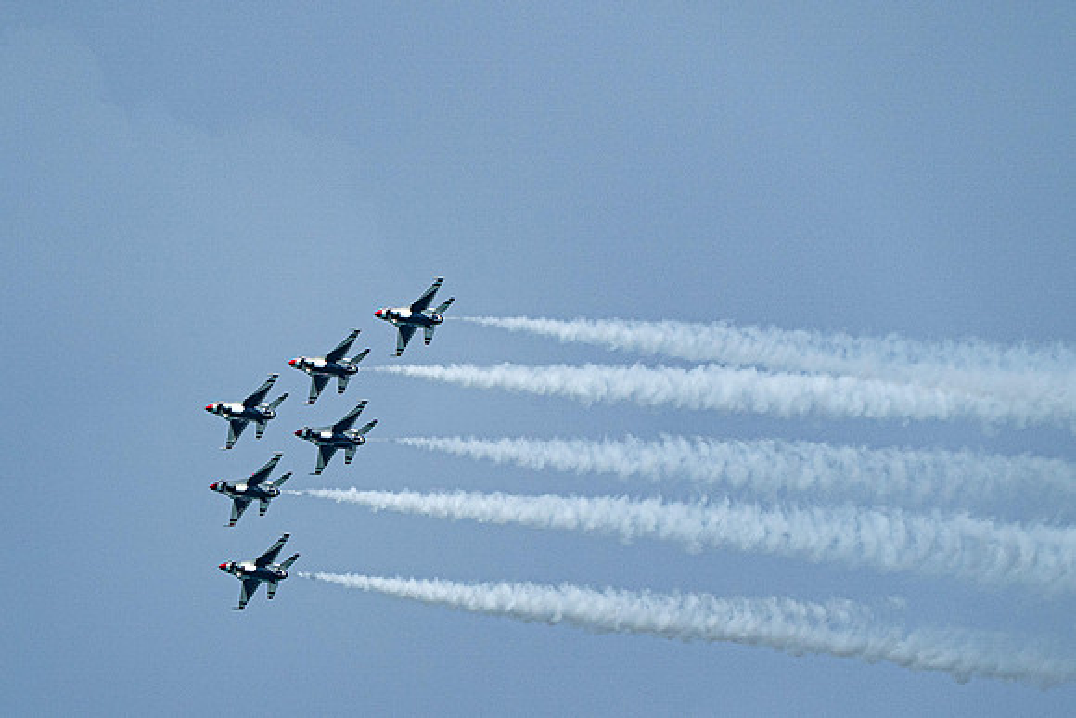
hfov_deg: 3.1
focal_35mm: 669
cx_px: 509
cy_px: 472
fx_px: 19989
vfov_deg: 2.1
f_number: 10
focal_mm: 400
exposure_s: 1/2000
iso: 640
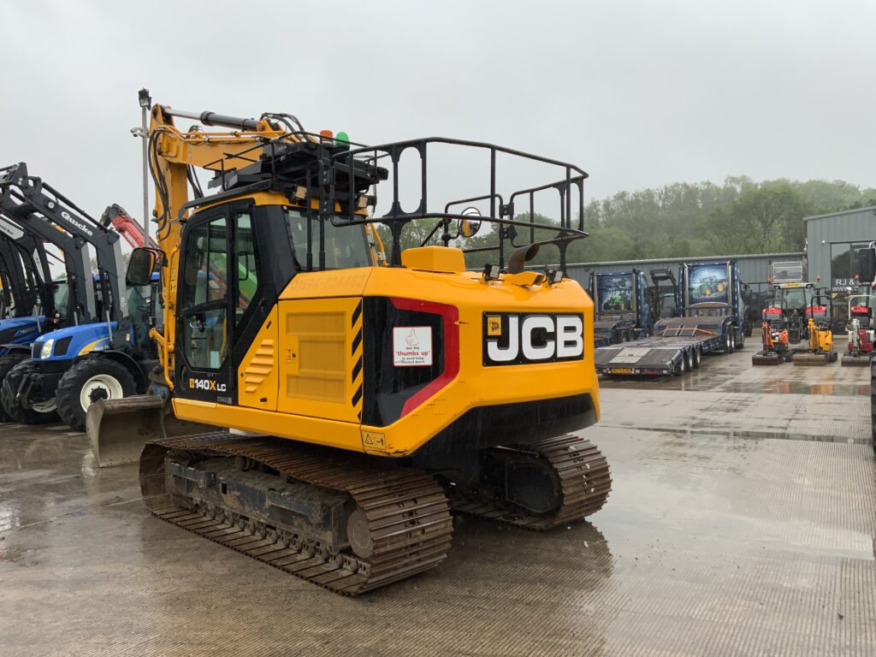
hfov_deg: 61.7
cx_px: 438
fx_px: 734
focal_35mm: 29
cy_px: 328
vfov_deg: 48.2
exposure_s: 1/238
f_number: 1.8
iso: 16
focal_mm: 3
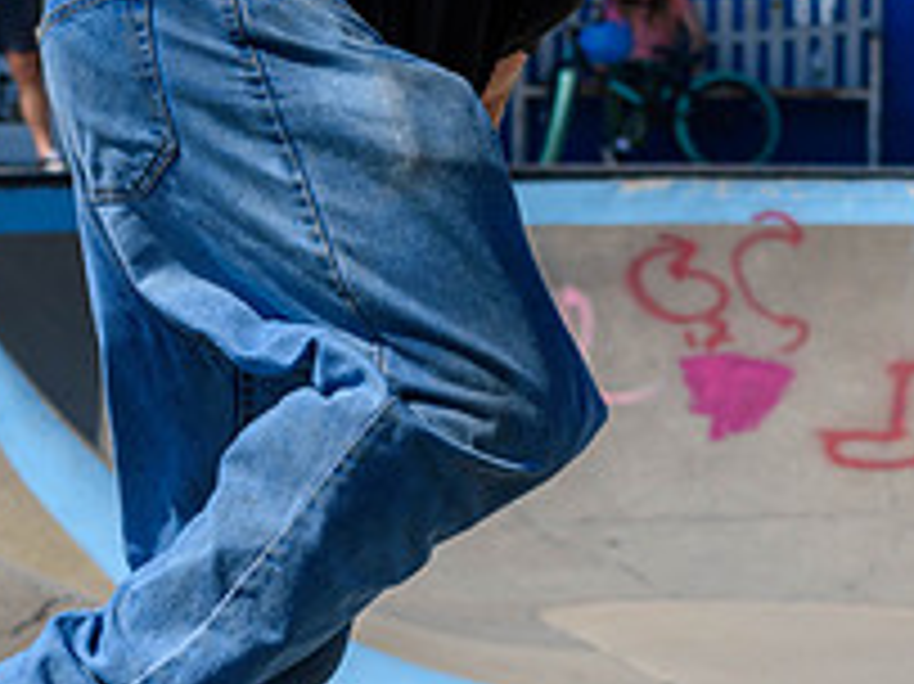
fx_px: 8471
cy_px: 772
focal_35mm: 321
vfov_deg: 4.6
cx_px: 374
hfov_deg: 6.2
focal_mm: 78
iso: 200
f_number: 8
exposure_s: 1/1000
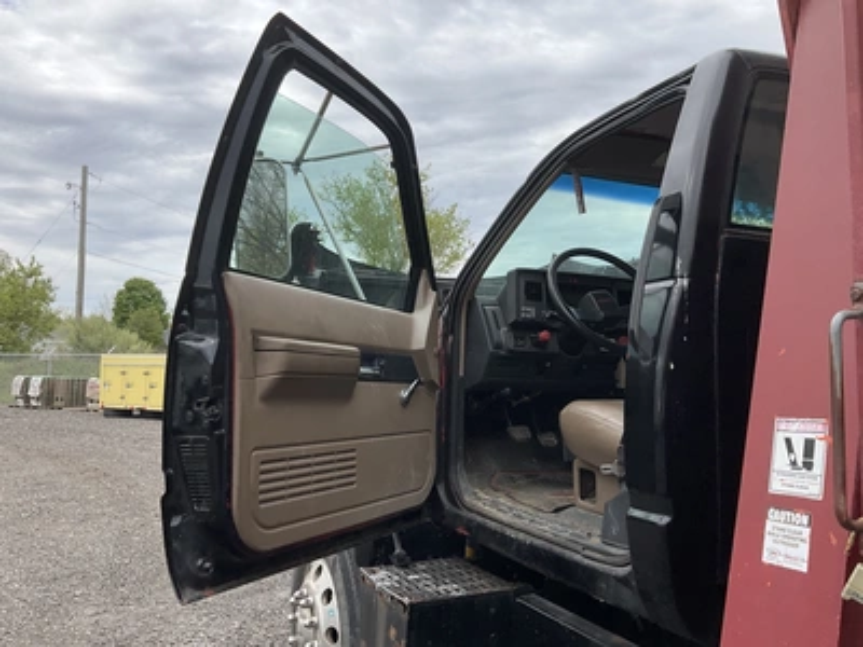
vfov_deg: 48.2
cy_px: 324
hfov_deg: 61.7
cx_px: 432
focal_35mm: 29
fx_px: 723
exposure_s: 1/962
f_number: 1.8
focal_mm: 3
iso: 25
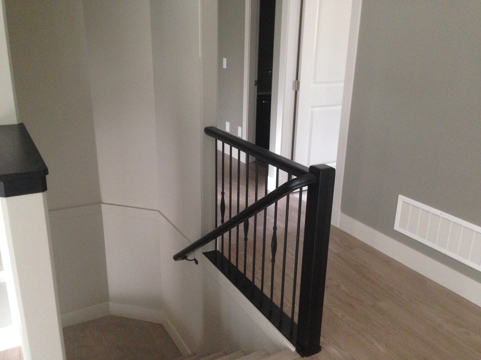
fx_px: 459
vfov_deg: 42.9
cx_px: 240
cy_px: 180
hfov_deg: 55.4
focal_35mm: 33
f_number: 2.4
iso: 320
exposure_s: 1/20
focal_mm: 4.12
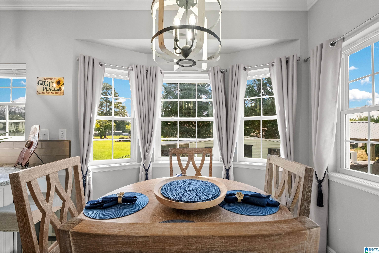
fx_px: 158
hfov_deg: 100.4
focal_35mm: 15
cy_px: 126
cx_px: 190
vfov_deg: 77.3
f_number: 7.1
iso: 640
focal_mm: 10
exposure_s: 1/20
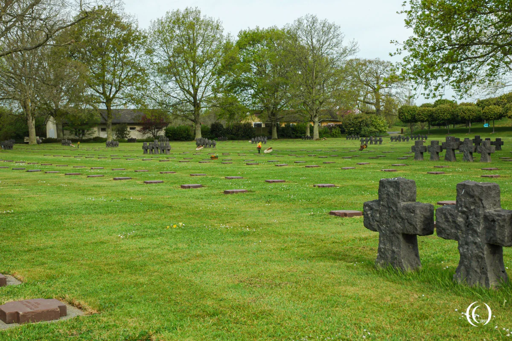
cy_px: 170
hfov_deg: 35.1
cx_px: 256
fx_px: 810
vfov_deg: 23.7
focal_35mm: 57
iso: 200
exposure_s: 1/160
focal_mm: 38
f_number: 9
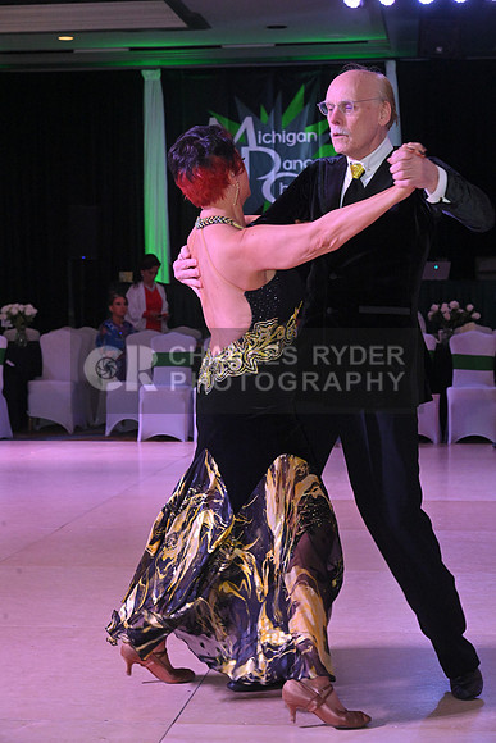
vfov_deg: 27.0
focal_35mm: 75
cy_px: 372
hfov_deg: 18.2
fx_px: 1549
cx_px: 248
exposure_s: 1/320
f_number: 10
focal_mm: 75
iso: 4000
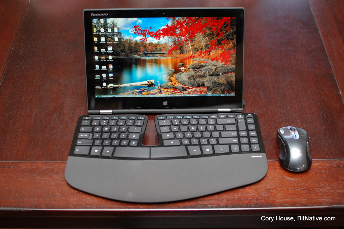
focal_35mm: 52
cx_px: 172
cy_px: 114
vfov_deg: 25.7
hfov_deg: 37.9
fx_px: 501
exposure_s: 1/60
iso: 200
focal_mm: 35
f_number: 2.5
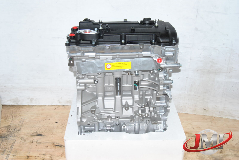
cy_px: 80
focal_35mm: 45
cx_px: 120
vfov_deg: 29.9
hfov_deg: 43.6
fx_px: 299
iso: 800
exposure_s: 1/200
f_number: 14
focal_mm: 30
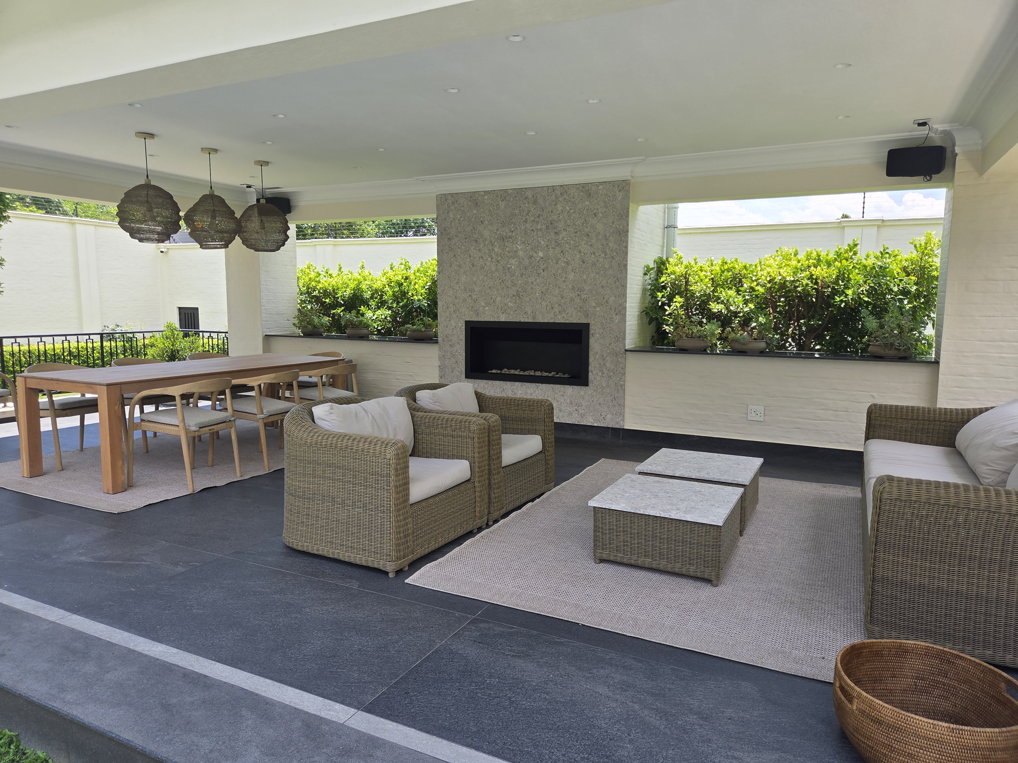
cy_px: 382
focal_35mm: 23
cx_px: 509
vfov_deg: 58.9
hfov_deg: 73.9
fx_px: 676
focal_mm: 5.4
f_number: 1.8
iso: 80
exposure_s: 1/1453
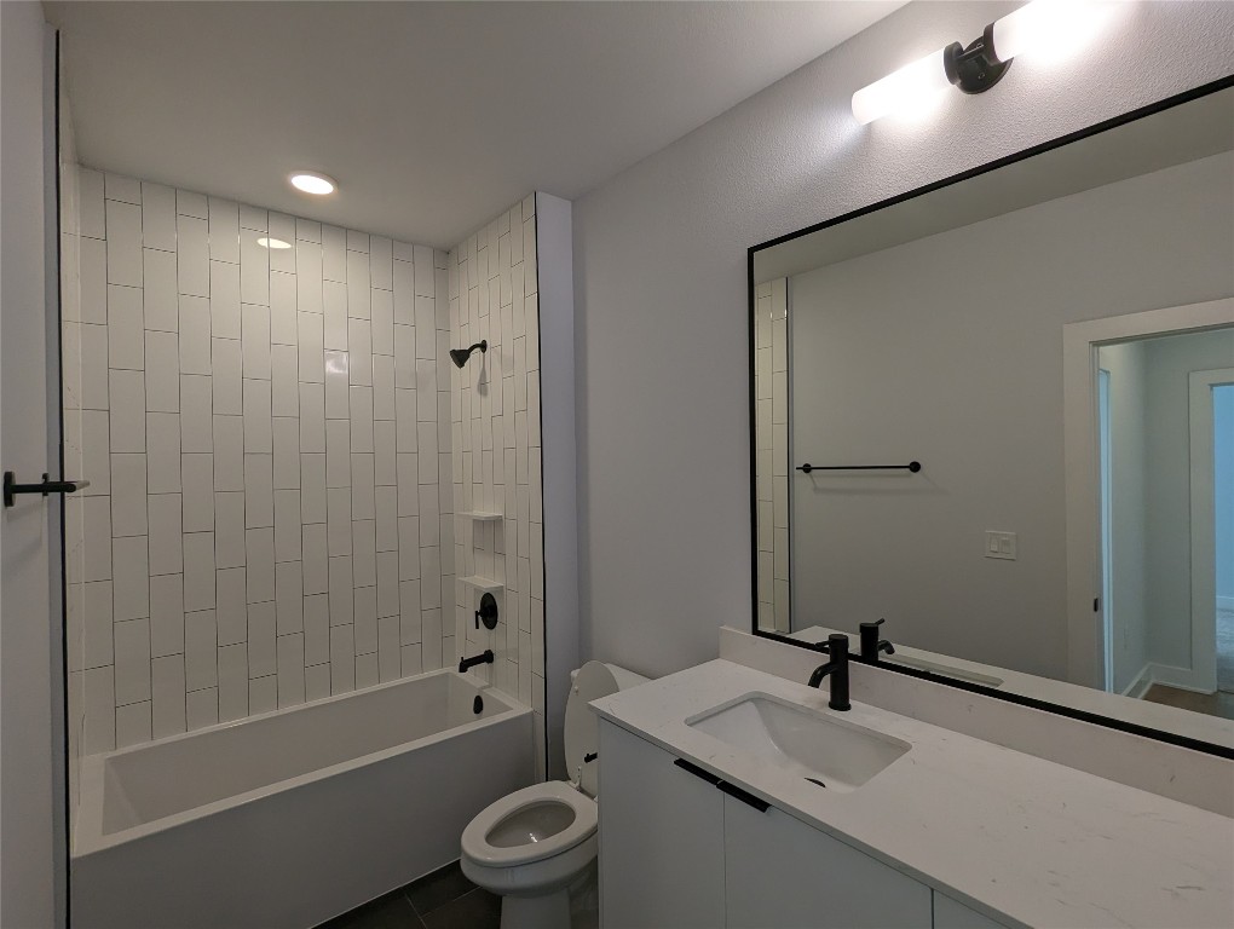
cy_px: 464
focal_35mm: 16
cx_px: 617
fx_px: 571
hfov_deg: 94.4
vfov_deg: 78.2
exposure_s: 1/120
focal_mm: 2.35
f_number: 2.2
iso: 89
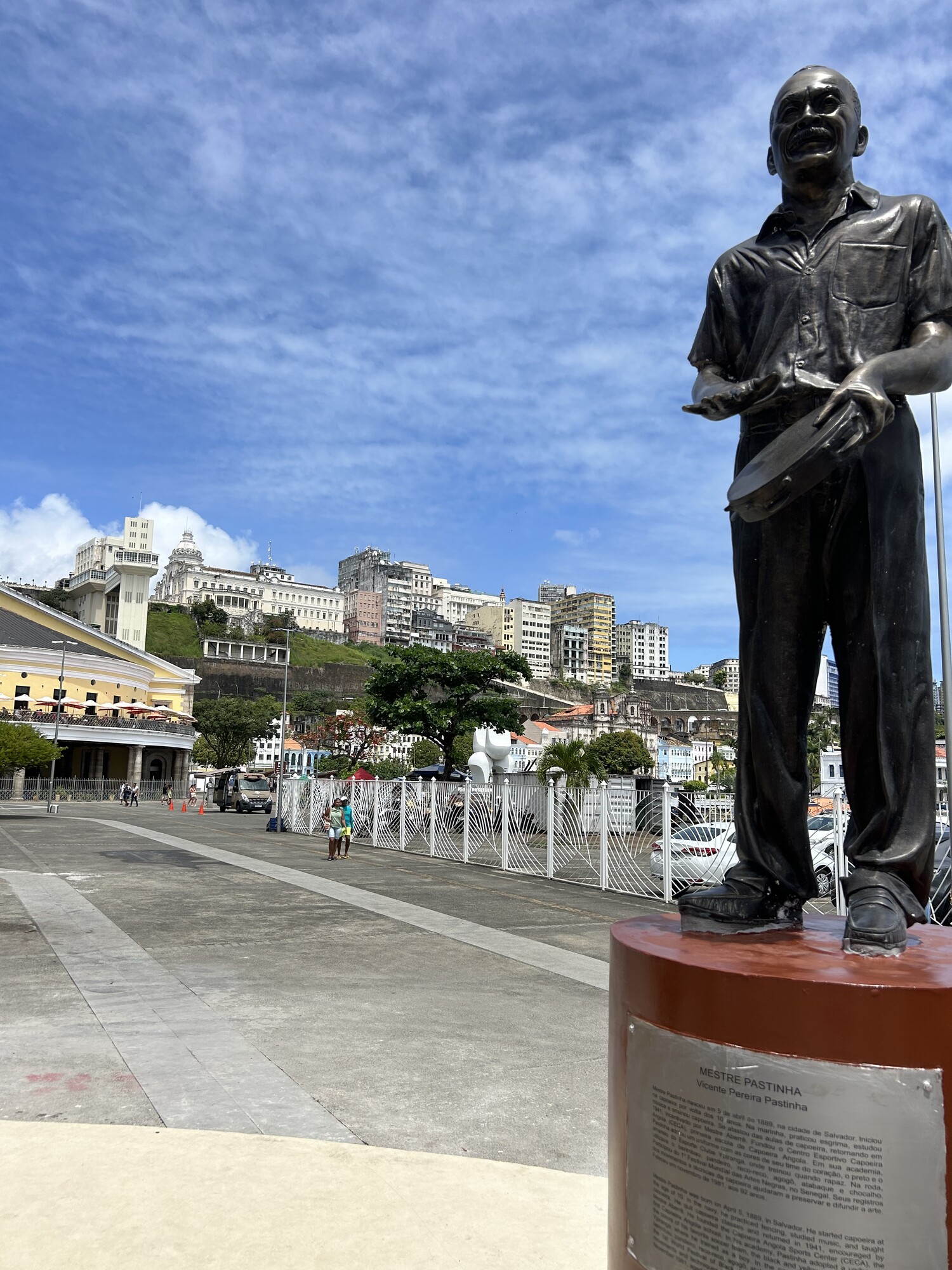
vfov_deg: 67.3
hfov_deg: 53.1
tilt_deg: +8.8
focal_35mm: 26
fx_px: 953
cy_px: 635
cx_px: 476
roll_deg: -1.4
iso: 50
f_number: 1.5
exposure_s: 1/5587
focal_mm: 5.7
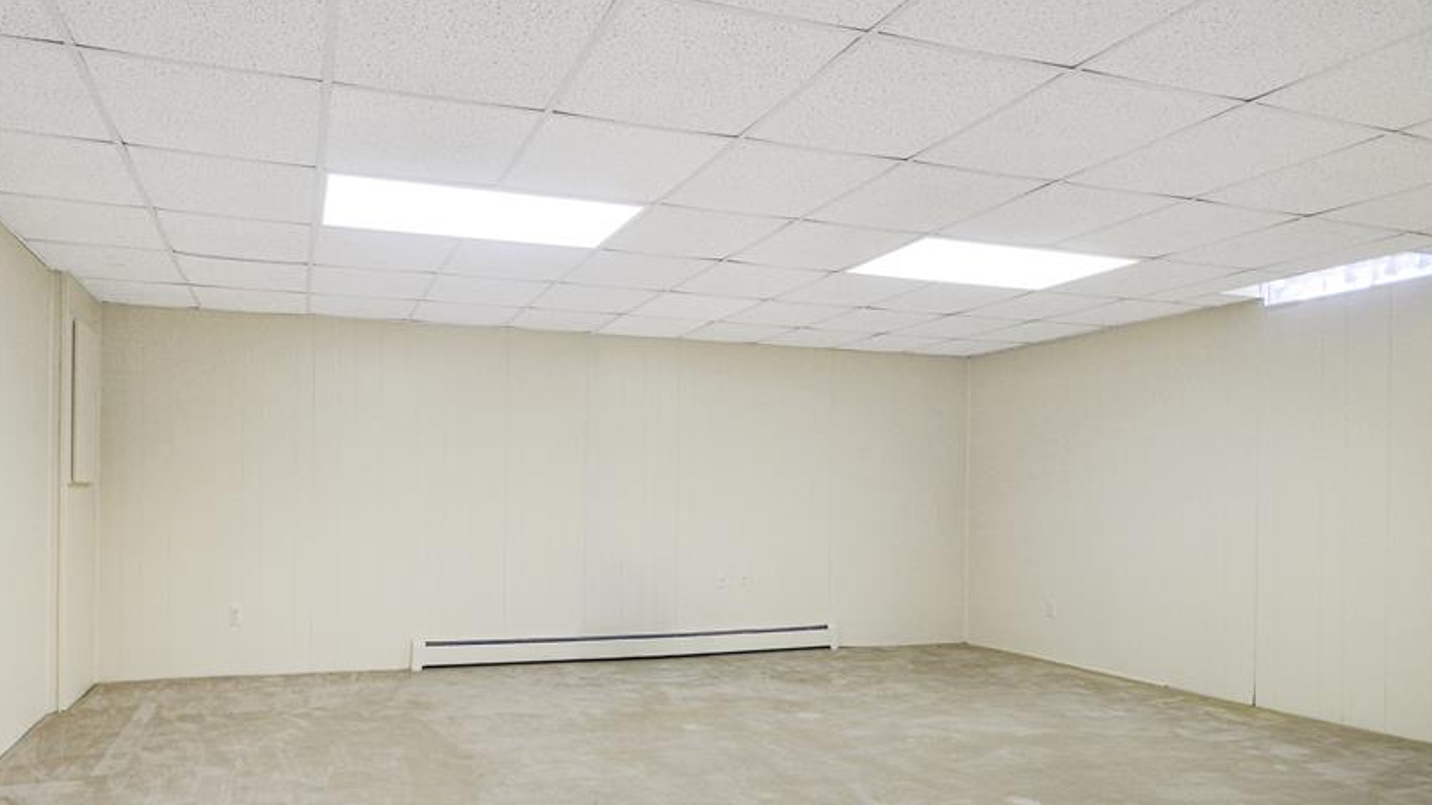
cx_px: 529
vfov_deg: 55.3
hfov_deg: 84.8
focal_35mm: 20
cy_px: 499
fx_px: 759
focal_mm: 10
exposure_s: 1/8
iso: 200
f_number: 7.1
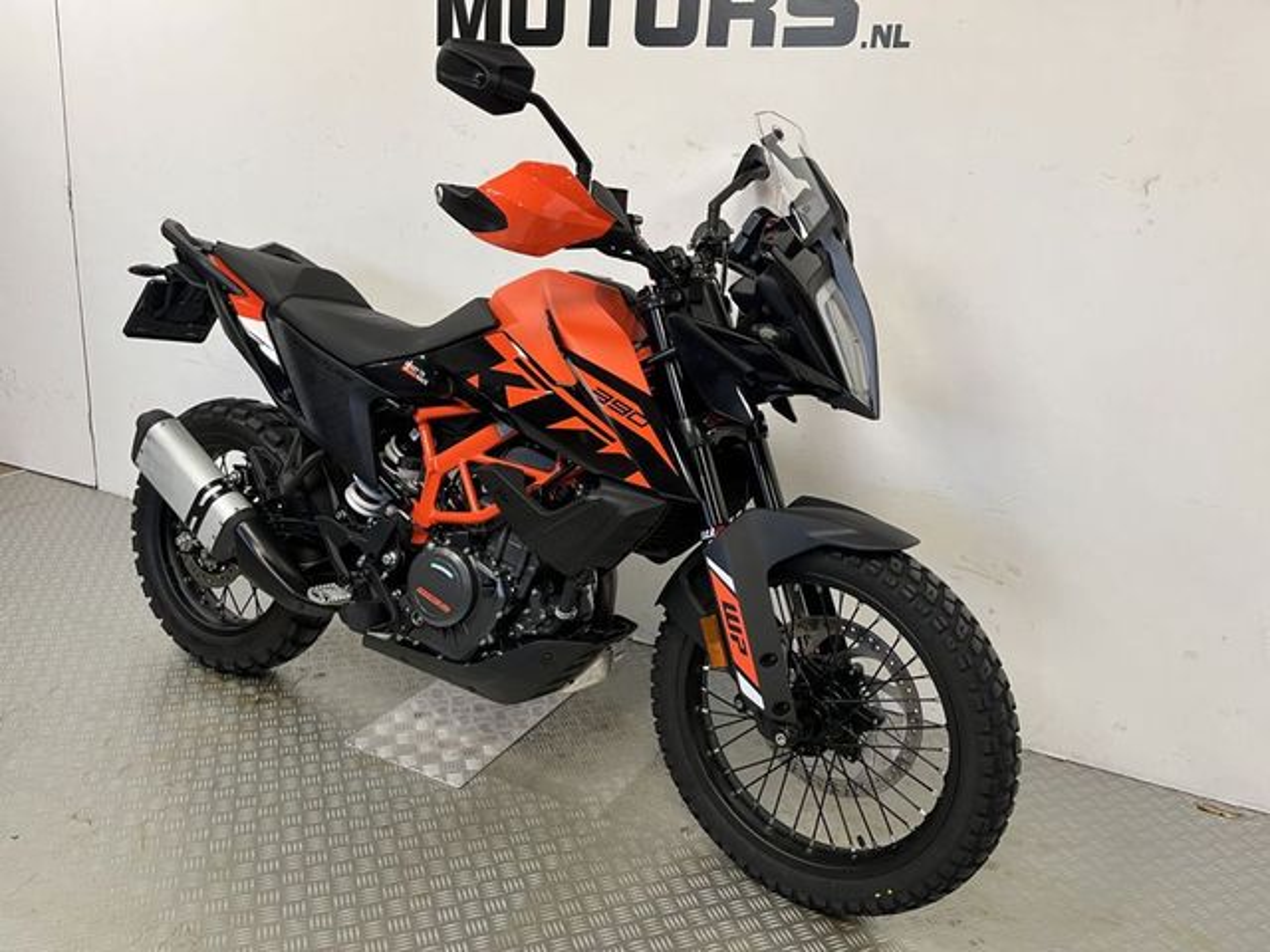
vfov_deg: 53.1
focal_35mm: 26
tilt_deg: -17.8
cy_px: 476
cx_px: 635
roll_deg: -3.6
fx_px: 954
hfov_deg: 67.3
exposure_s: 1/50
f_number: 1.6
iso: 100
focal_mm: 5.1
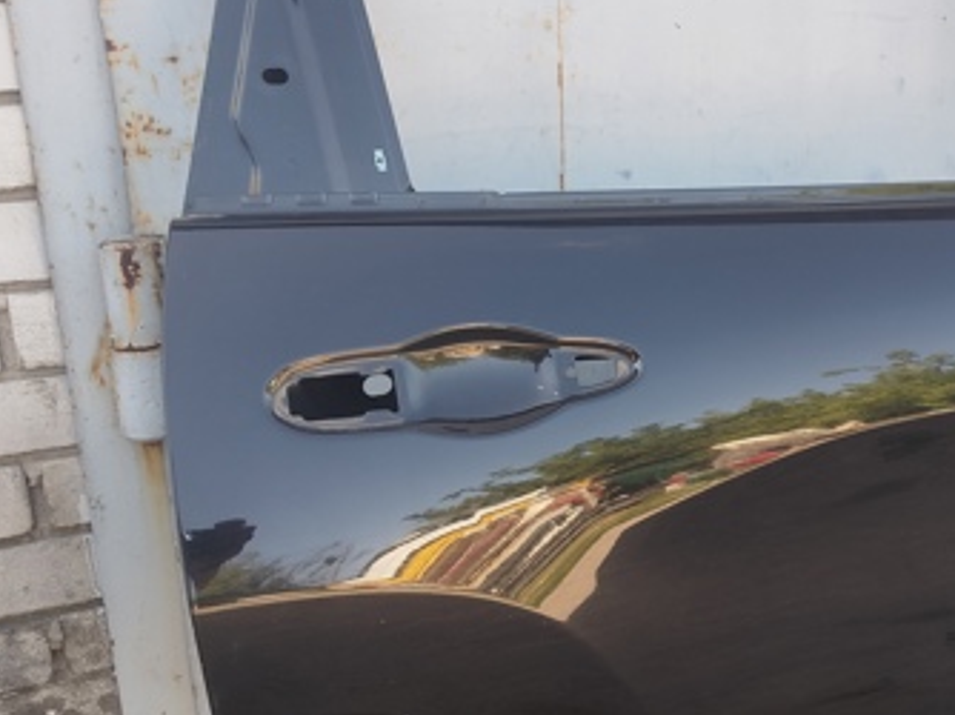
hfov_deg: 40.3
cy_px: 395
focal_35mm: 46
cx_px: 695
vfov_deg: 31.5
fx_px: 1268
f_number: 1.7
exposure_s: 1/100
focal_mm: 5.31
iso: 64
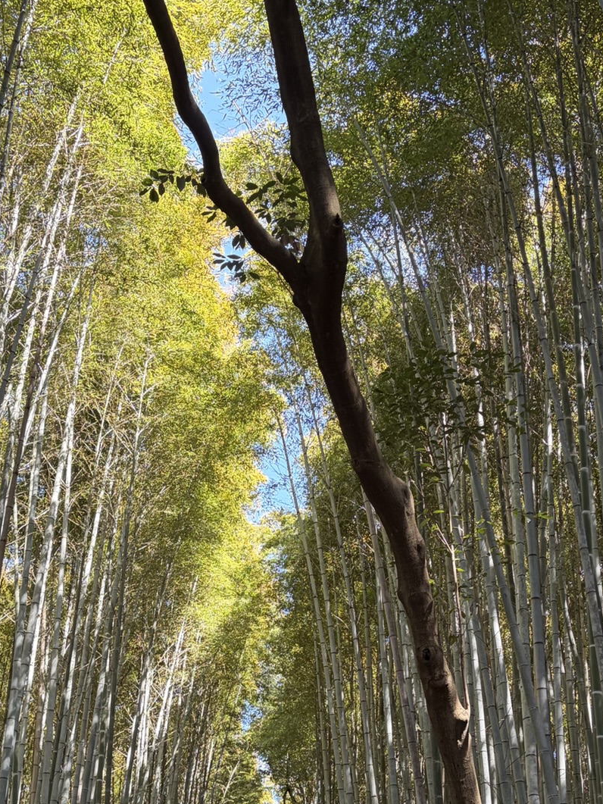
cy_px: 648
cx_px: 261
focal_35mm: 49
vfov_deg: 37.5
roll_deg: -0.2
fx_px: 1138
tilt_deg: +19.2
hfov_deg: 29.6
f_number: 1.6
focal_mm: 5.96
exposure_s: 1/183
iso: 80
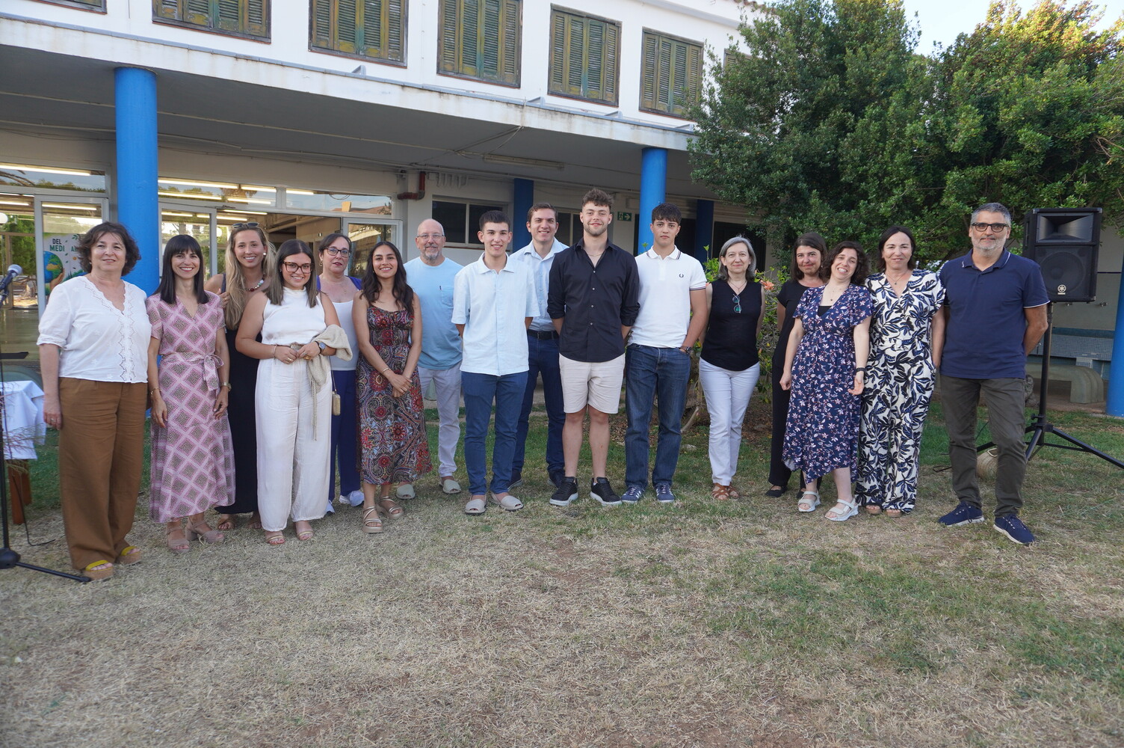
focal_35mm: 24
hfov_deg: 73.8
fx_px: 749
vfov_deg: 53.0
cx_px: 562
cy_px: 374
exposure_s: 1/160
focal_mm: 16
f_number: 4
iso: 200
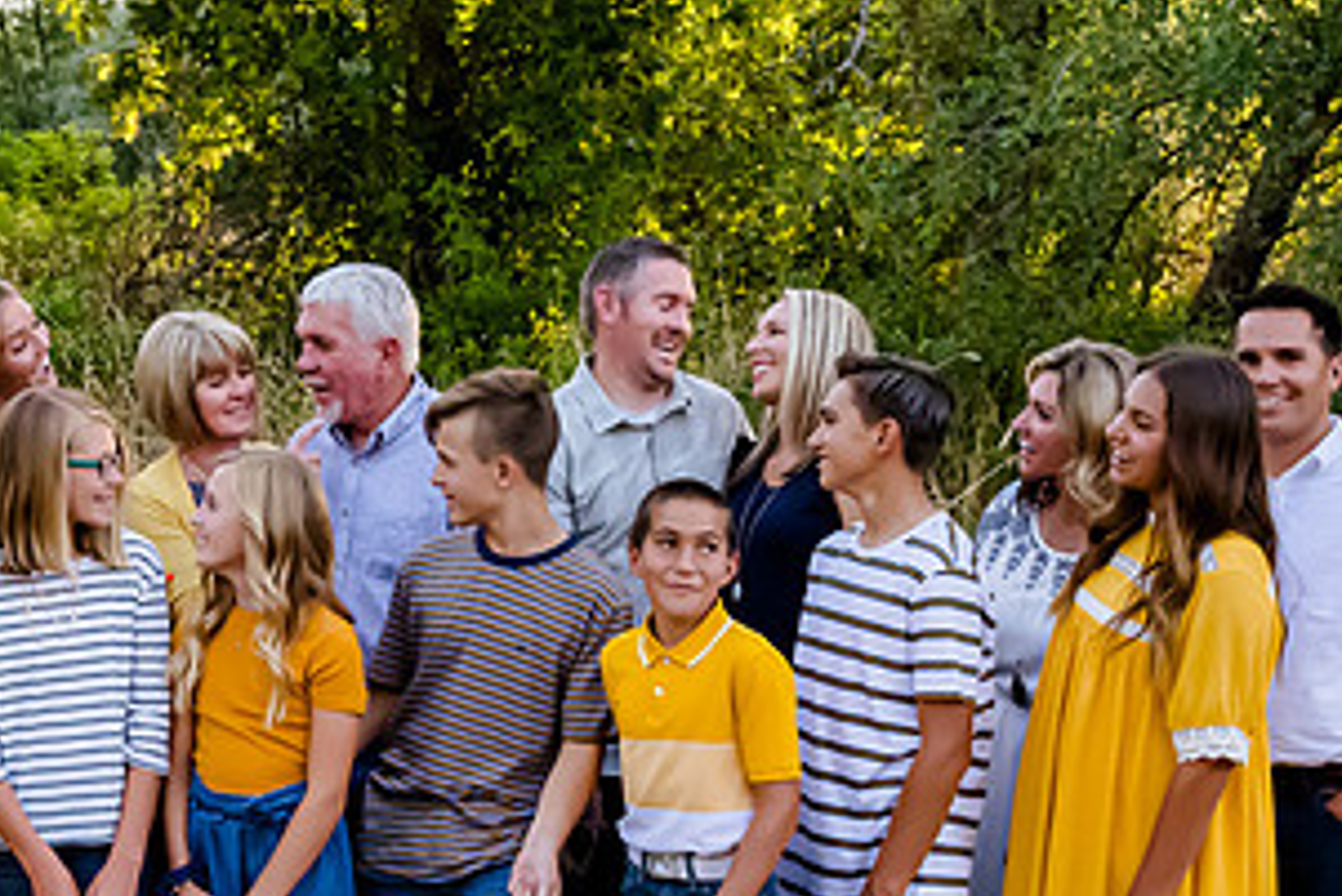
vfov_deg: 16.1
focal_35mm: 85
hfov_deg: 23.5
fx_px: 3170
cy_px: 441
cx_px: 261
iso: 4000
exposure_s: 1/500
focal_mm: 28
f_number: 9
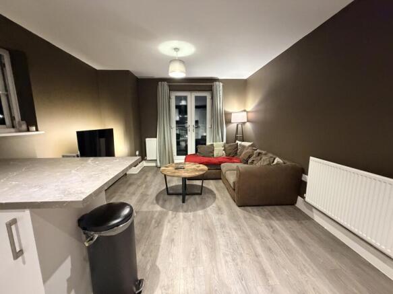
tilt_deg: -6.4
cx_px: 196
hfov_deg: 102.1
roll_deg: +0.6
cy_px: 147
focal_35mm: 14
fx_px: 159
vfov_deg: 85.7
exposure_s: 1/50
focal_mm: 2.22
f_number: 2.2
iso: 1250
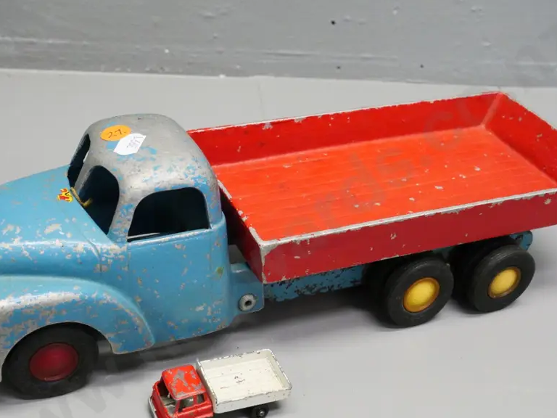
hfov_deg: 39.7
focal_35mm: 48
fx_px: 772
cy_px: 255
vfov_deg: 30.2
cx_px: 276
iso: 3200
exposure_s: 1/100
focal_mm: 18
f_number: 5.6
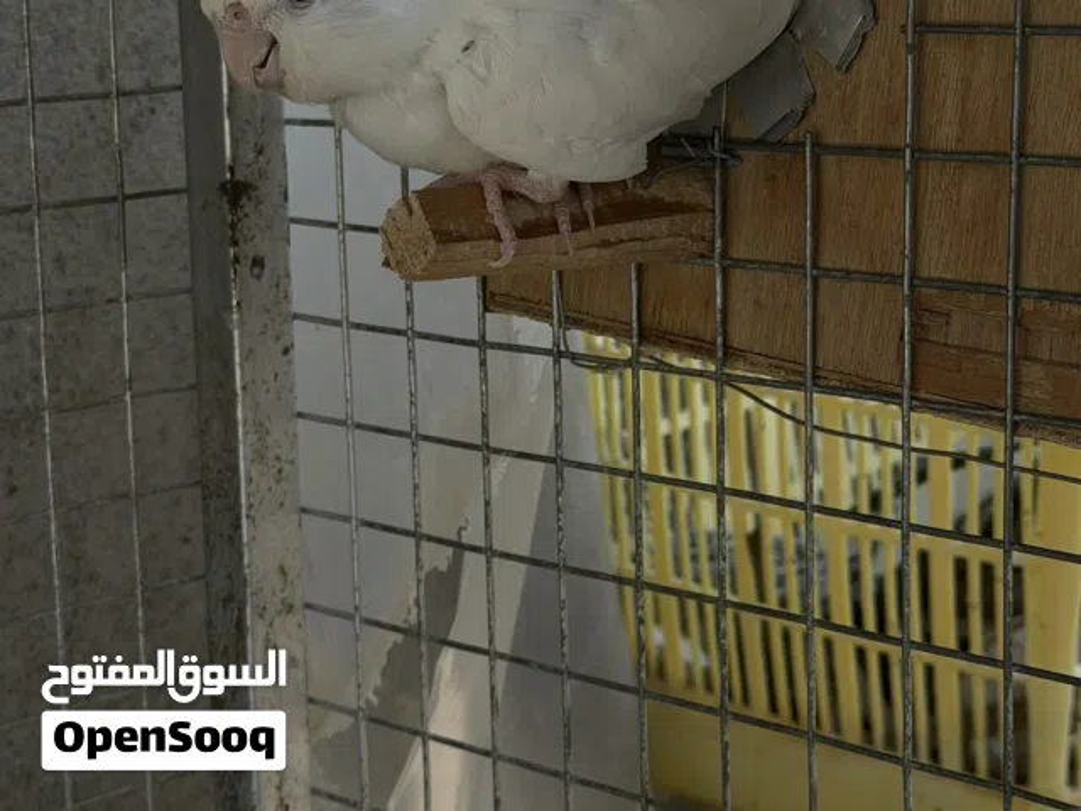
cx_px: 540
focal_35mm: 48
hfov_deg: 39.7
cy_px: 406
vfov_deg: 30.3
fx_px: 1499
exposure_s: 1/566
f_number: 1.78
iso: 64
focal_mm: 6.76
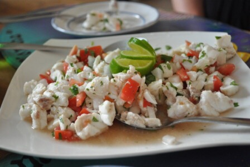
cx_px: 125
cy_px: 84
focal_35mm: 57
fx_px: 396
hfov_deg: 35.1
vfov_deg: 23.7
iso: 1600
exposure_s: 1/160
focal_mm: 38
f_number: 5
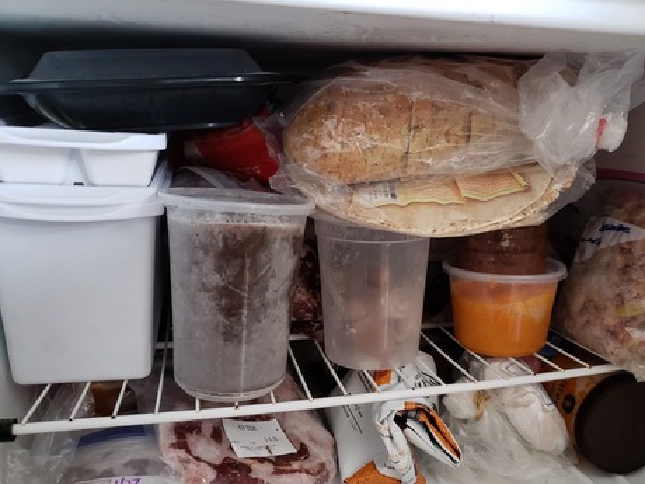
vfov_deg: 53.1
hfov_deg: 67.3
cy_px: 242
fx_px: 484
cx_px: 322
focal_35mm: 26
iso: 500
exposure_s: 1/10
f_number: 1.5
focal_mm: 4.3
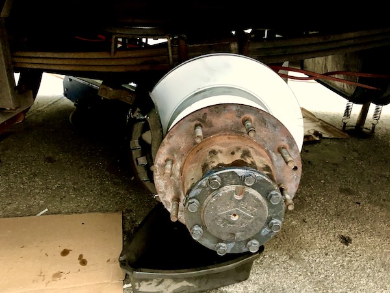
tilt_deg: -25.0
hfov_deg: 63.4
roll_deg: -2.8
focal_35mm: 28
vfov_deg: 49.7
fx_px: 315
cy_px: 146
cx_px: 195
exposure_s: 1/6
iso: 100
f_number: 1.8
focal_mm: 4
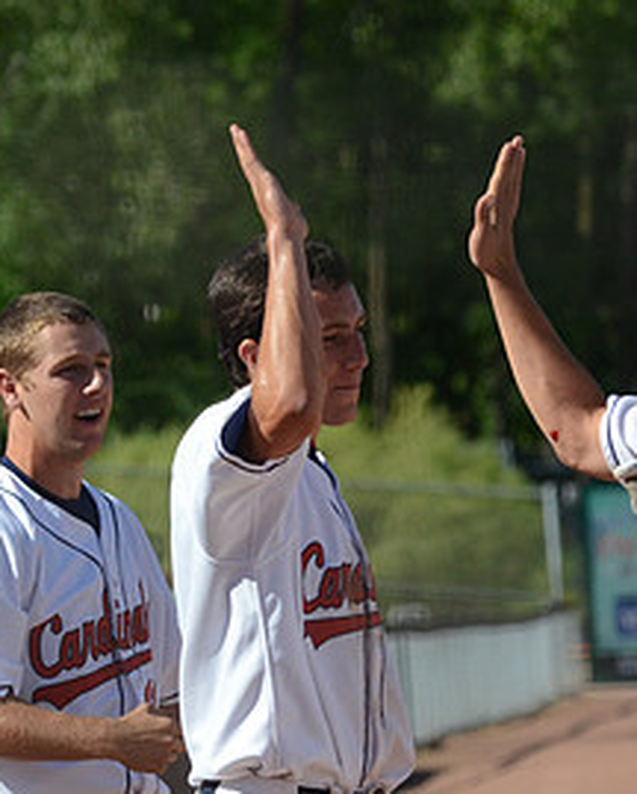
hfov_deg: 4.1
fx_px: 8888
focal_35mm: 378
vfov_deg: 5.1
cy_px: 540
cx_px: 318
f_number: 4.8
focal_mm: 125
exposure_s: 1/8000
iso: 1000
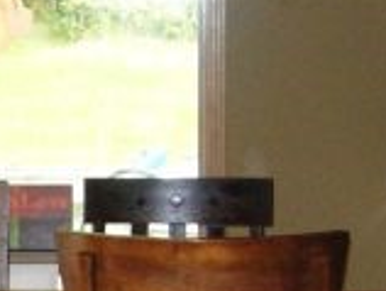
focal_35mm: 182
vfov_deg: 8.1
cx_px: 10
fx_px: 2033
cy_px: 274
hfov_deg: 10.8
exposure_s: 1/181
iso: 200
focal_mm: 7.5
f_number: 2.7
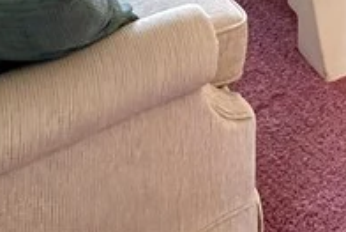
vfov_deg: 11.5
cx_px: 440
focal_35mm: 76
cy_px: -443
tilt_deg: -0.2
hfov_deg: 23.7
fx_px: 731
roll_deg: -1.1
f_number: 2.2
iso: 320
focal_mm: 2.22
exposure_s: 1/60
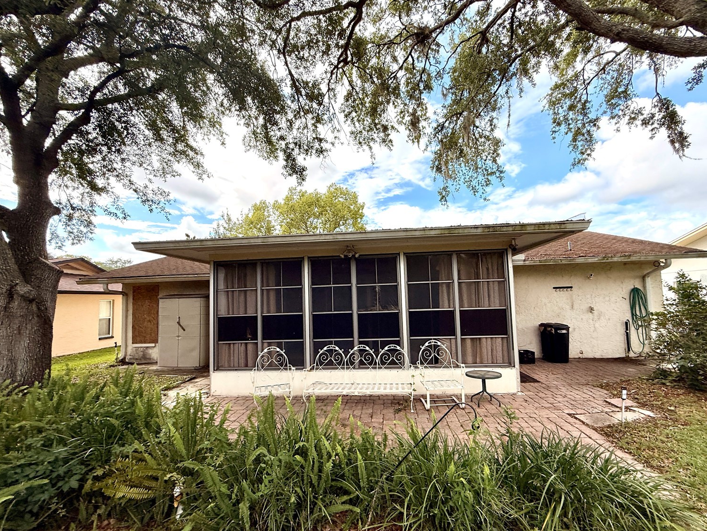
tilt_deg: +4.4
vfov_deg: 81.7
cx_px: 367
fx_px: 306
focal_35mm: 15
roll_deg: +2.0
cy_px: 278
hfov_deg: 98.1
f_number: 2.2
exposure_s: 1/789
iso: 50
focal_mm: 2.22
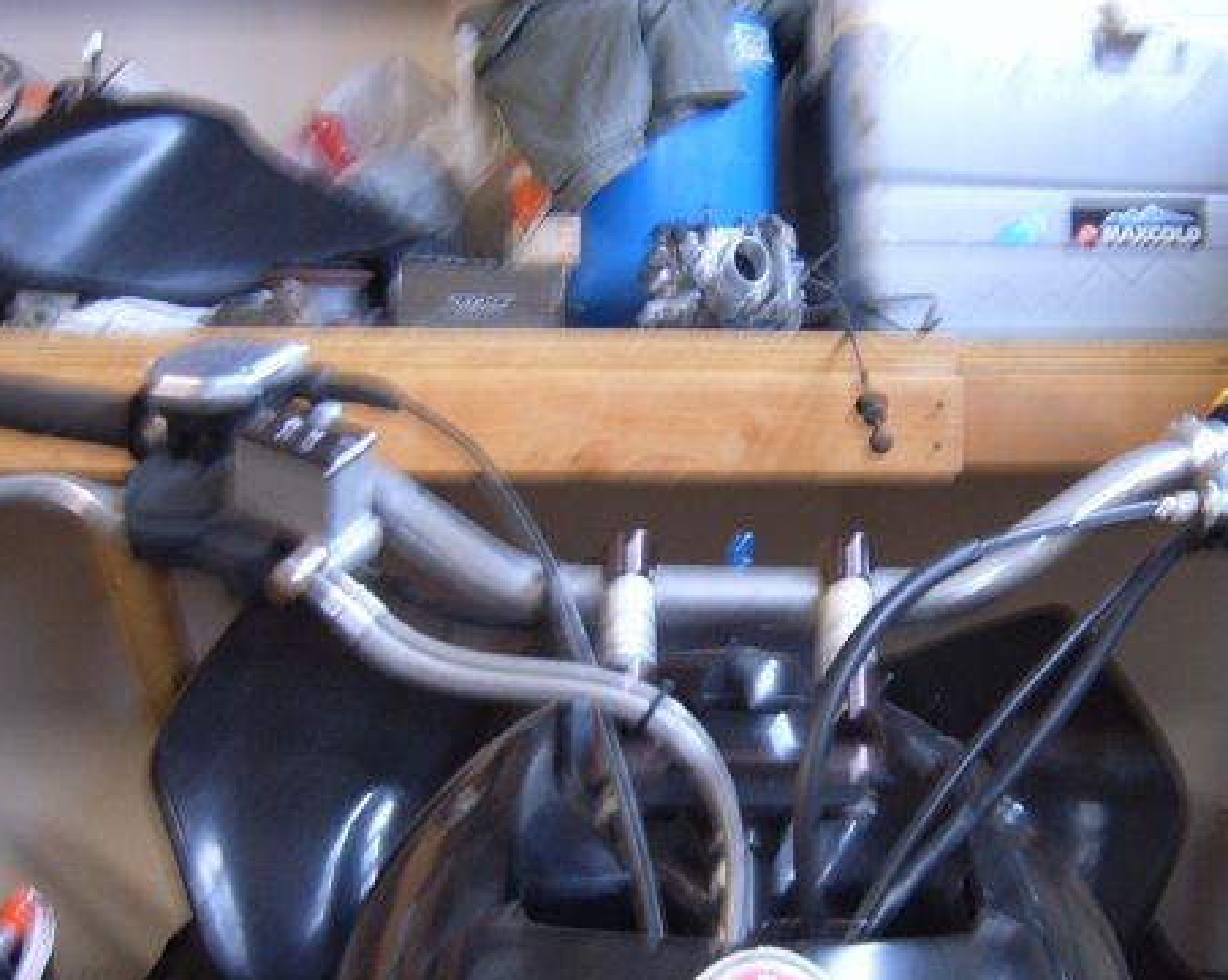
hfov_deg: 38.0
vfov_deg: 30.8
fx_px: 1780
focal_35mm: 49
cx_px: 723
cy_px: 565
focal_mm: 5.8
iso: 100
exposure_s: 1/4
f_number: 2.8
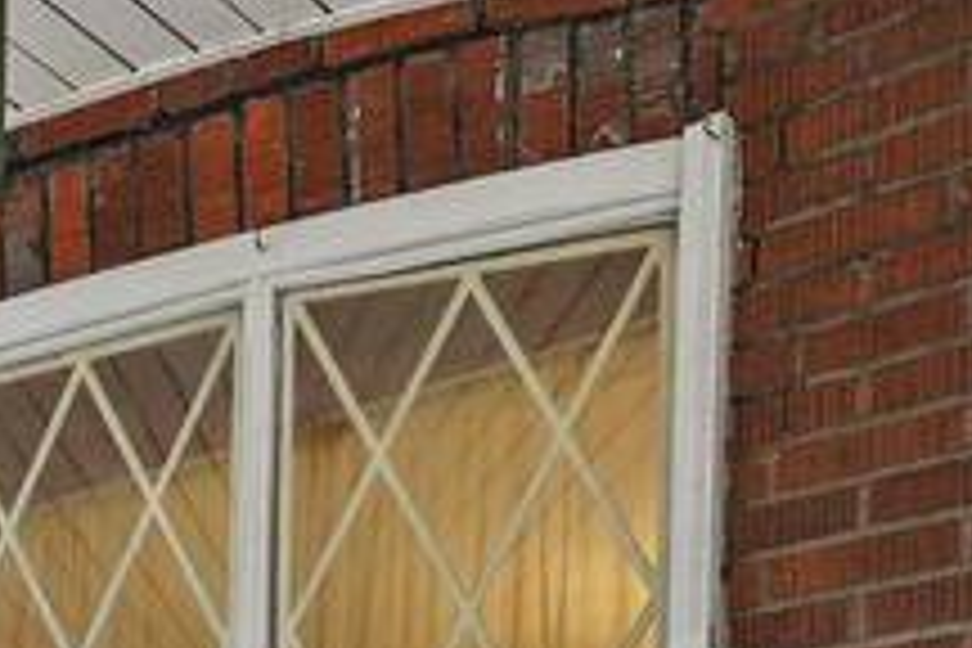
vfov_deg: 14.5
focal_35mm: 78
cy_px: 1282
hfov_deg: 22.9
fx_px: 2116
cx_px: -306
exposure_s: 1/50
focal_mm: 16.5
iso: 1000
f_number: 8
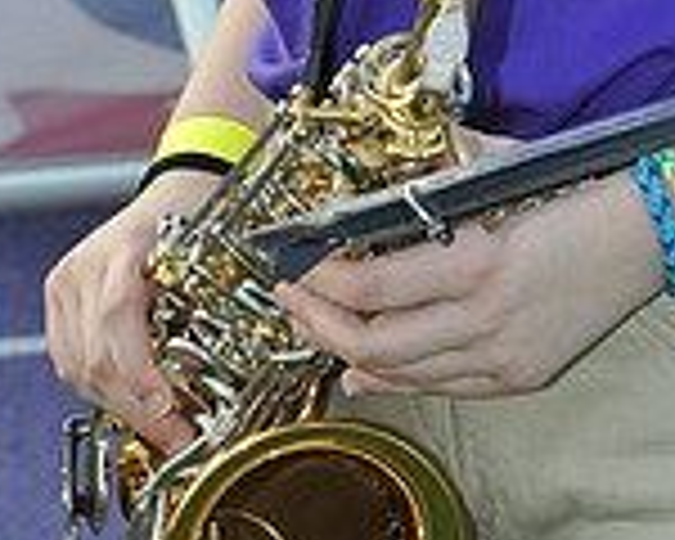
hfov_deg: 5.3
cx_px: 652
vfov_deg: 4.2
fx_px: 7232
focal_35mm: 362
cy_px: -644
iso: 1600
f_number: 13
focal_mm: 100
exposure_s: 1/250
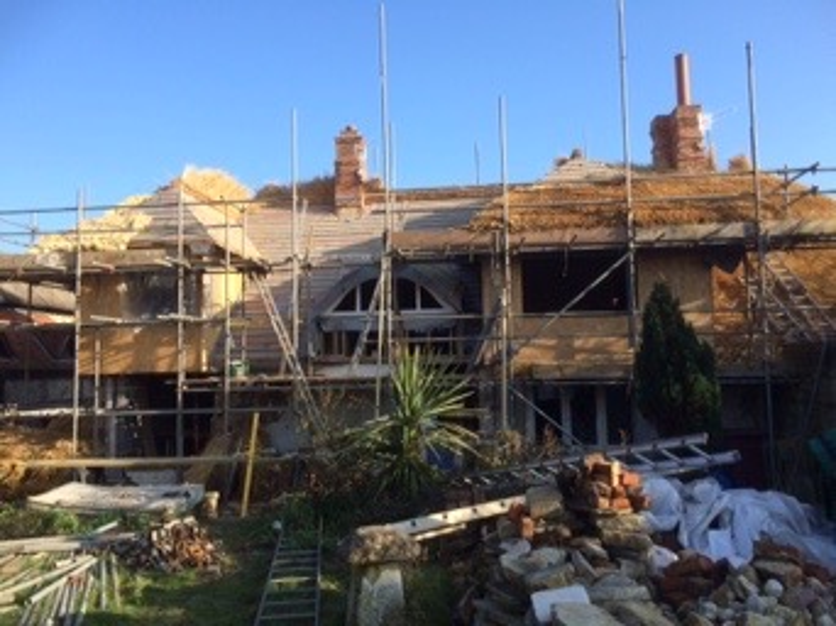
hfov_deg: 61.7
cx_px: 418
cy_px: 313
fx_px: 700
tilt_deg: +3.8
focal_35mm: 29
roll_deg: +1.9
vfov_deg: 48.2
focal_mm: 4.15
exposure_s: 1/820
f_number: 2.2
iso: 32
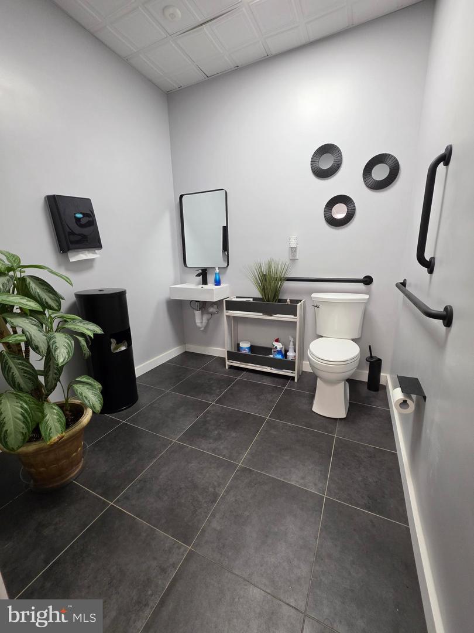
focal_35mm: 13
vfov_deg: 106.2
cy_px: 316
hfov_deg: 89.9
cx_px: 237
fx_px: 237
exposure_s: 1/120
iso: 200
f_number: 1.9
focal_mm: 2.2
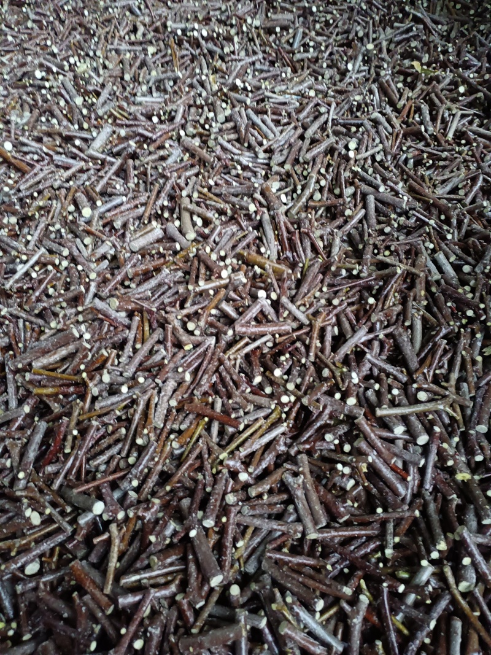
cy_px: 328
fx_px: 492
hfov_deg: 53.1
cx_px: 246
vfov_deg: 67.3
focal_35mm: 26
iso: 3660
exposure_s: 1/33.3
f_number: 1.8
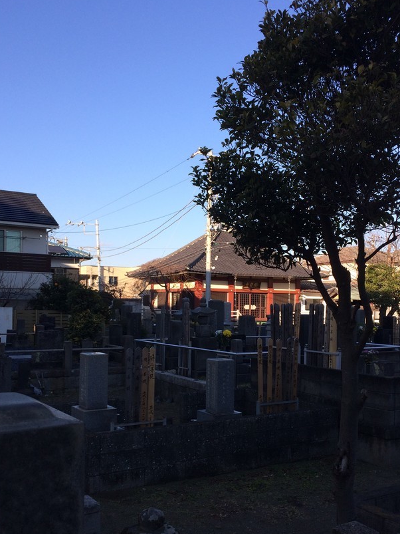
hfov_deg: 38.6
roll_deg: +1.4
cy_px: 310
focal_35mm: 37
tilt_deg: -4.6
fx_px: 570
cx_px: 214
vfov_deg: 49.9
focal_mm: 4.15
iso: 32
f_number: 2.2
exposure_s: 1/1026
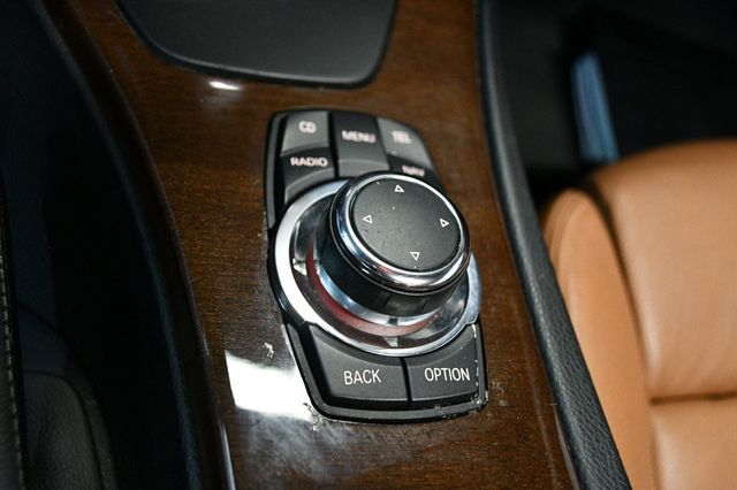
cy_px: 245
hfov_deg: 57.2
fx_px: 675
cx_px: 368
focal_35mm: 33
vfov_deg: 39.9
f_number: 4
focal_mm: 22
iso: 3200
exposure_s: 1/80
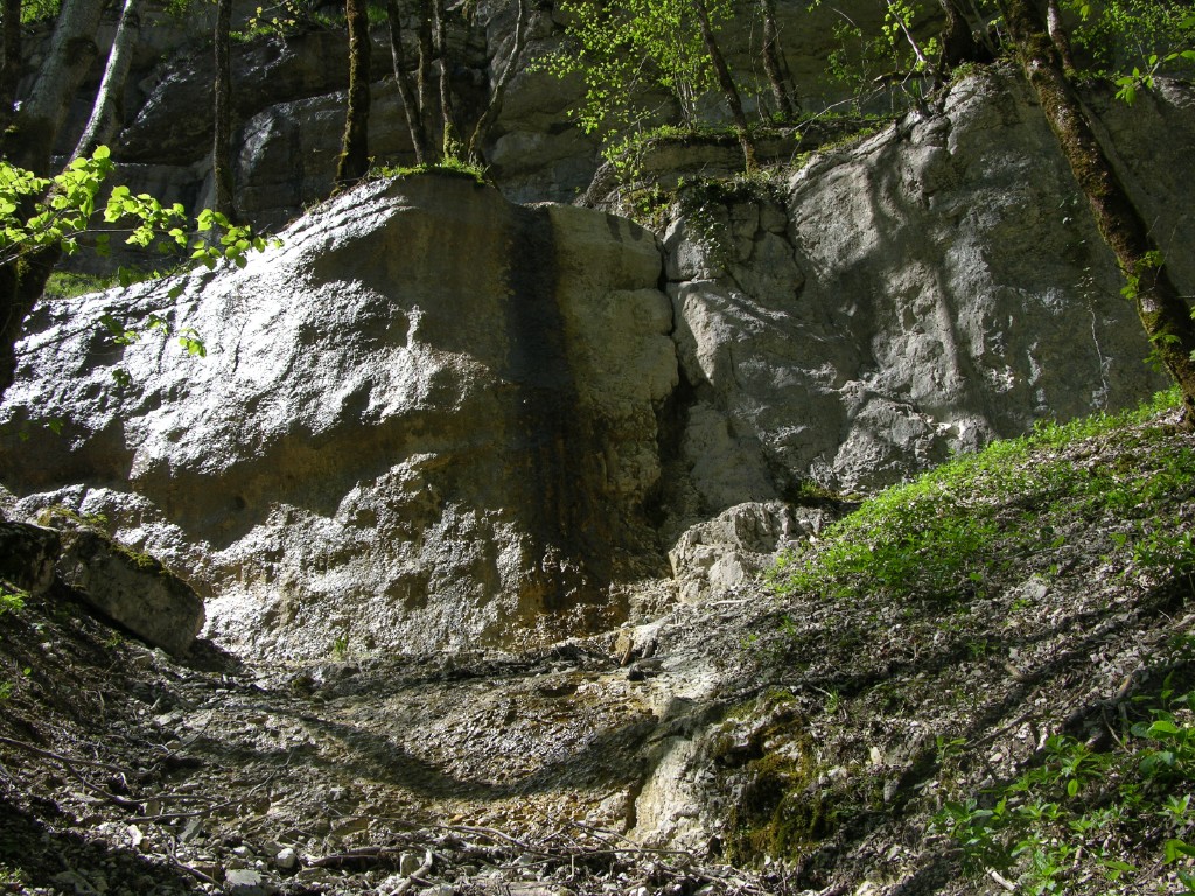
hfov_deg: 52.6
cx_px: 598
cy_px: 448
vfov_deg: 40.7
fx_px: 1208
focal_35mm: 35
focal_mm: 8.9
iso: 50
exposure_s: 1/173
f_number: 5
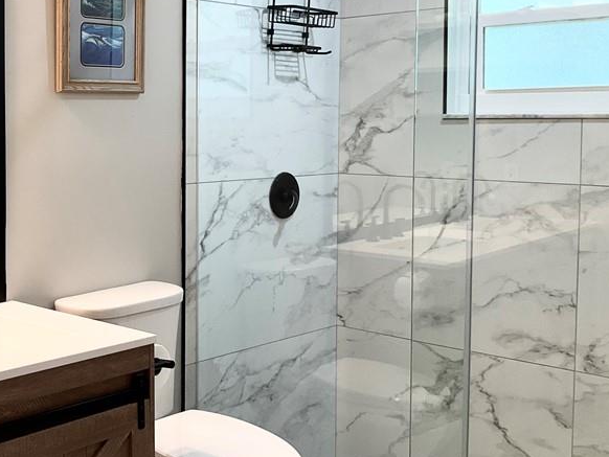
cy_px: 169
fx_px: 898
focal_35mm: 51
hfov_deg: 36.0
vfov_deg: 28.5
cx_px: 104
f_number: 1.8
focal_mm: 3
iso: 50
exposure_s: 1/60
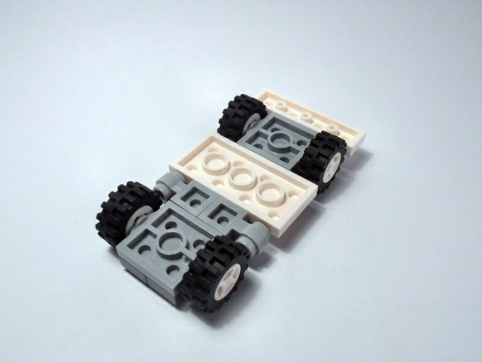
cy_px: 181
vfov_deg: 38.7
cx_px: 241
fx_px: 515
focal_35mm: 37
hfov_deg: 50.1
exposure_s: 1/100
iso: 80
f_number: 3.9
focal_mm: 6.61
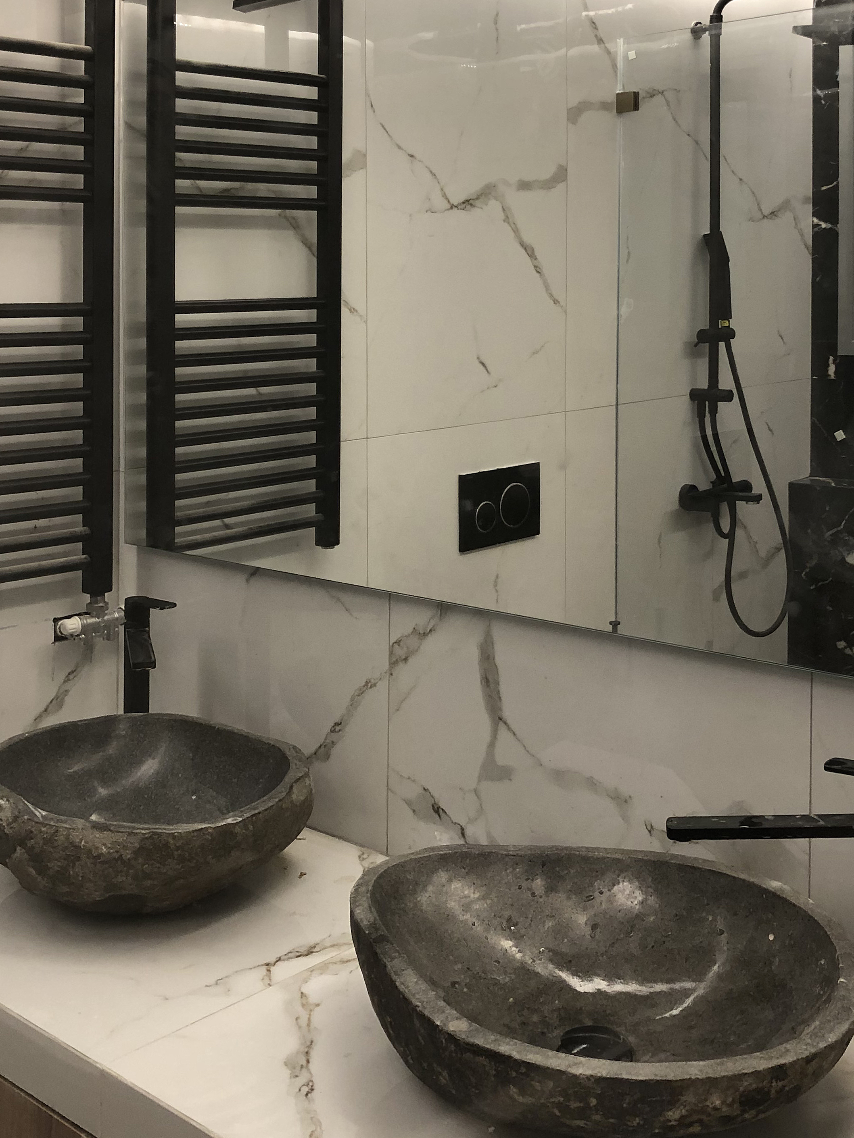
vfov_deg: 46.8
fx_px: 1316
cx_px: 468
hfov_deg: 35.9
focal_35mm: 40
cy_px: 590
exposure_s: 1/17
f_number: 1.8
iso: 64
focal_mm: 4
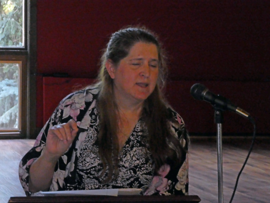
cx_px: 135
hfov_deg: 14.6
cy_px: 102
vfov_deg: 11.0
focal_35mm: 135
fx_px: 1053
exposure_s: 1/60
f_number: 5.3
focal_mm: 24.2
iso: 1600
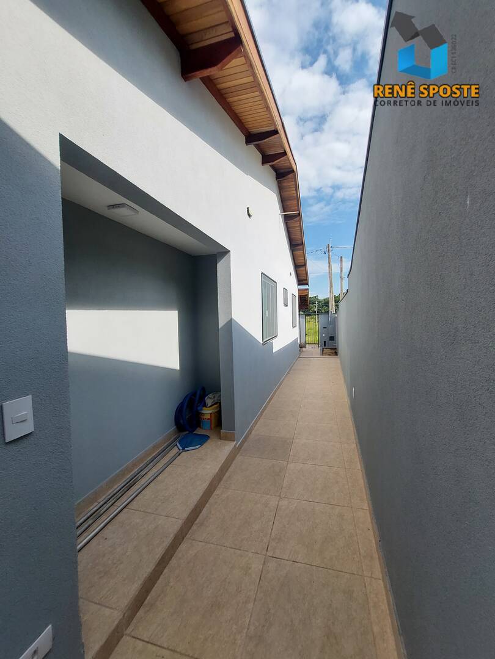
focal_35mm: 13
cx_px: 248
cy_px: 330
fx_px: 248
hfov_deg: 89.9
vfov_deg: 106.2
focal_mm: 1.74
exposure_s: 1/1119
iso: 40
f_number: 2.2
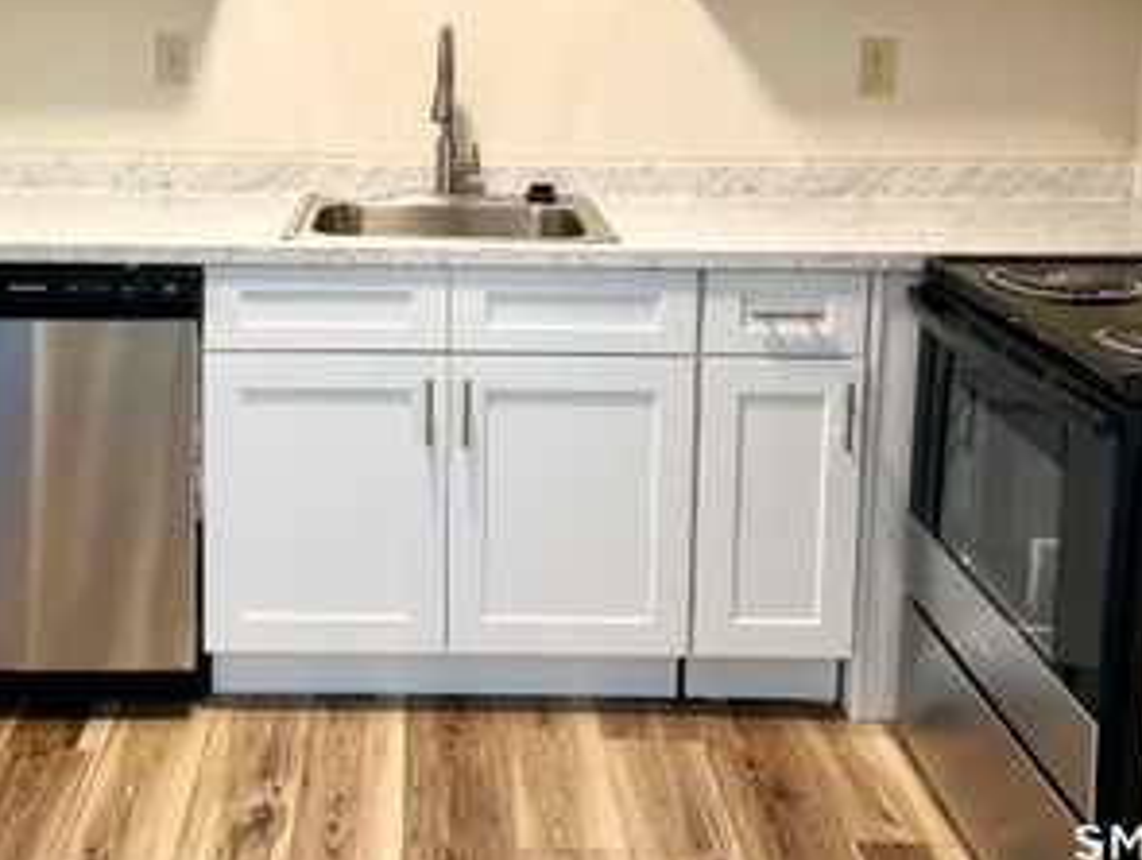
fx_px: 1453
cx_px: 395
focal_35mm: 44
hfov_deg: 42.4
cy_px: 149
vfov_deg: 31.9
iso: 100
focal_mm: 5.7
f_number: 1.5
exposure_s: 1/60
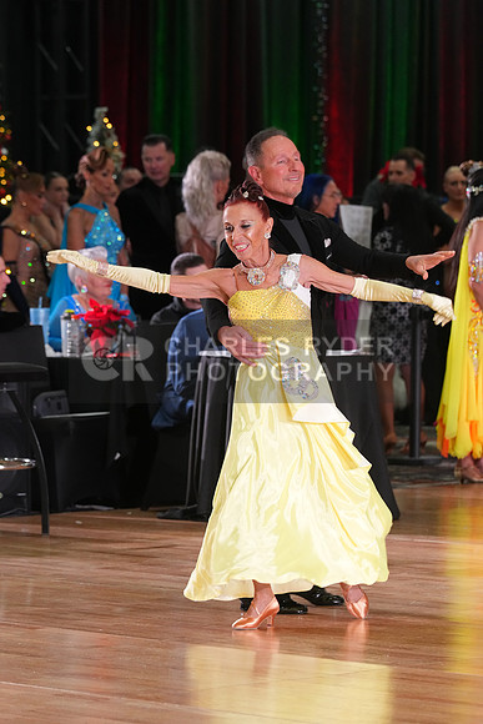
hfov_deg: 6.9
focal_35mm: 200
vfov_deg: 10.3
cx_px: 242
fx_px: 4022
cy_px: 362
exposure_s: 1/200
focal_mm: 200
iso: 3200
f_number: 5.6
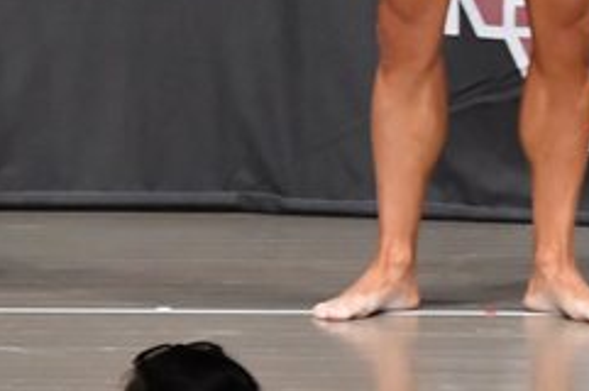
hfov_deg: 2.9
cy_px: -147
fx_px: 11829
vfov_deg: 1.9
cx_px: 426
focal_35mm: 724
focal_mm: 150
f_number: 5.6
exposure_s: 1/400
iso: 6400
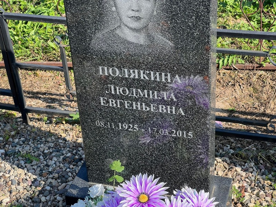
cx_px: 138
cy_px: 104
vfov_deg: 19.1
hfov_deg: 25.3
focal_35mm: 77
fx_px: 614
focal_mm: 9
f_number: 2.8
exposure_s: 1/246
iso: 32
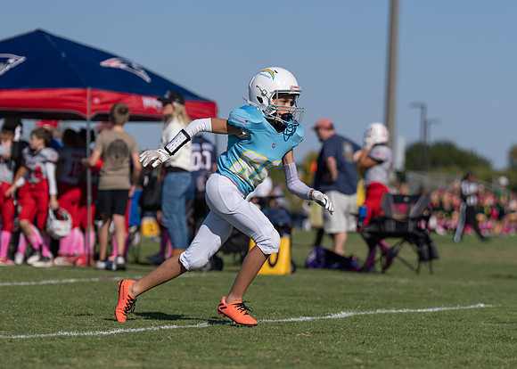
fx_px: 2663
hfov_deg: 11.1
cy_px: 211
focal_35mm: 181
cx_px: 252
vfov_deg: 7.9
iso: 100
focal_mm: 138
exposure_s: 1/4000
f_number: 3.2
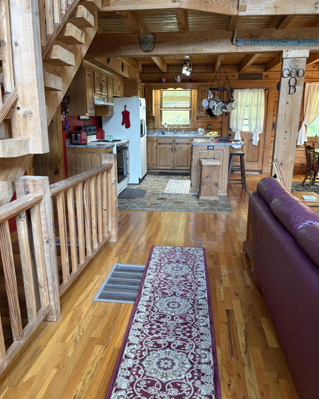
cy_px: 201
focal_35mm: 28
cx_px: 157
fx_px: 330
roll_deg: -0.4
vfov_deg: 62.2
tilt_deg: -13.3
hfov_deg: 51.5
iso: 250
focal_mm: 5.96
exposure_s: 1/60
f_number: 1.6
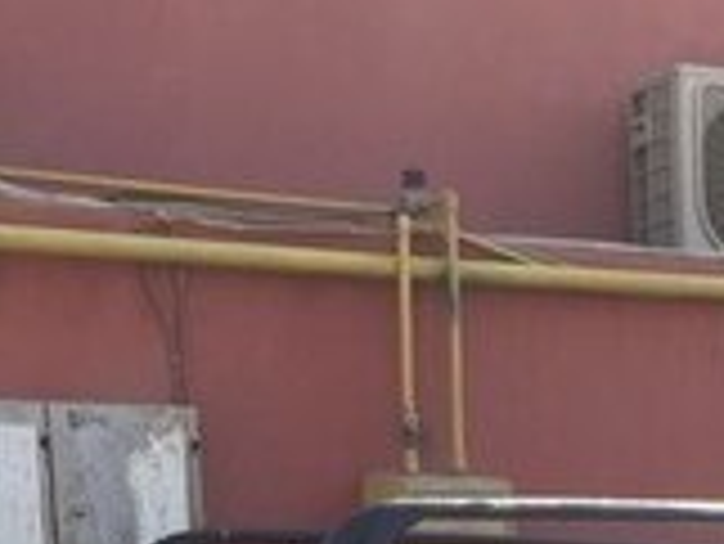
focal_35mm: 119
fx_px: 2491
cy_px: 1068
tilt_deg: -8.6
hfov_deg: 16.1
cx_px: 755
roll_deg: -0.2
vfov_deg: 11.3
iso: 32
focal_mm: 4.15
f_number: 2.2
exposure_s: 1/989
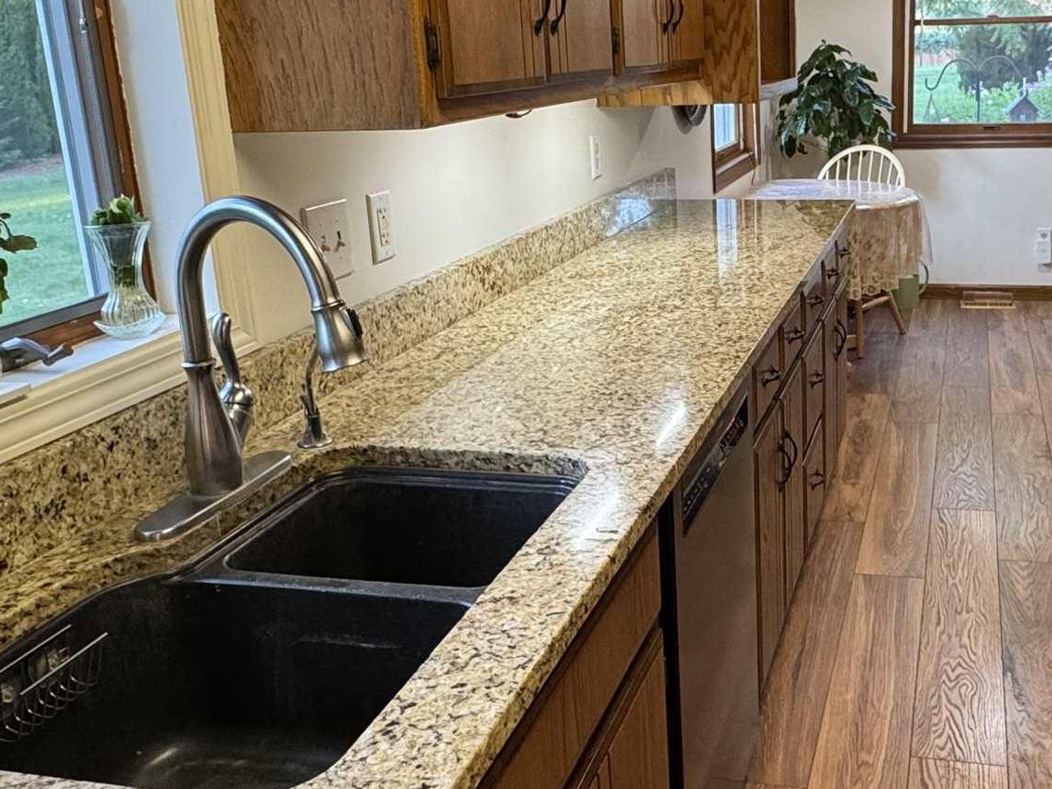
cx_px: 711
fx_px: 1155
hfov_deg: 48.1
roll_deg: +1.9
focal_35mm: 38
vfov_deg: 37.7
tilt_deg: -16.1
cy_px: 350
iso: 200
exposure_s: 1/60
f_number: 2.2
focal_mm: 2.22
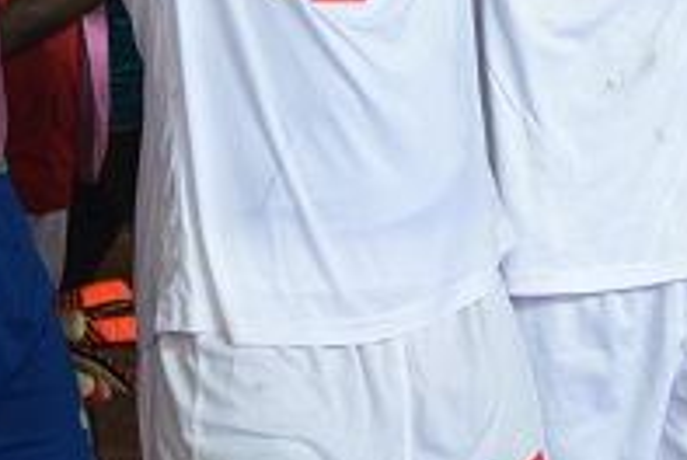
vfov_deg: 9.0
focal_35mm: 149
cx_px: 673
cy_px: -207
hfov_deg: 13.6
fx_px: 2848
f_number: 4.8
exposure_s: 1/90
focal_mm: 28
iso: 400
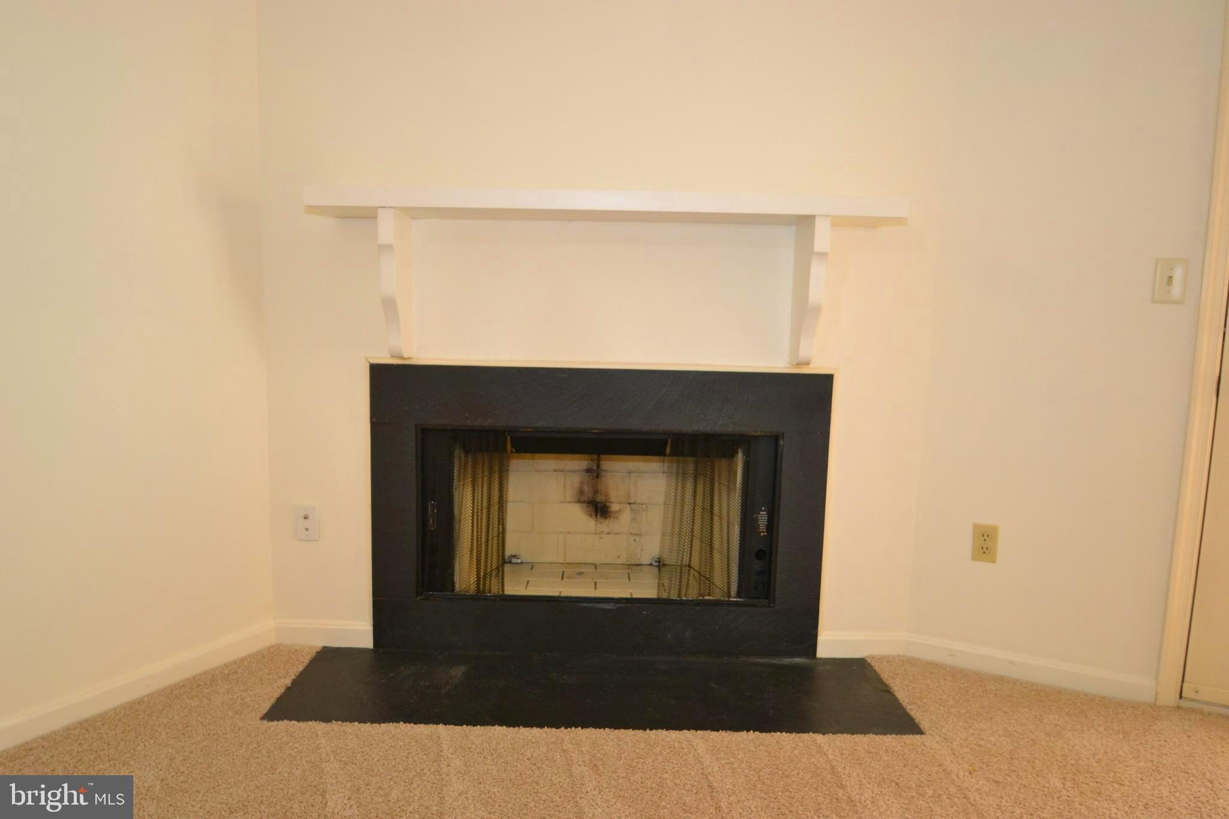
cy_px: 410
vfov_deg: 53.1
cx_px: 614
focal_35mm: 24
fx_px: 819
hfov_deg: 73.7
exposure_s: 1/60
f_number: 4
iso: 1000
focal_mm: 16
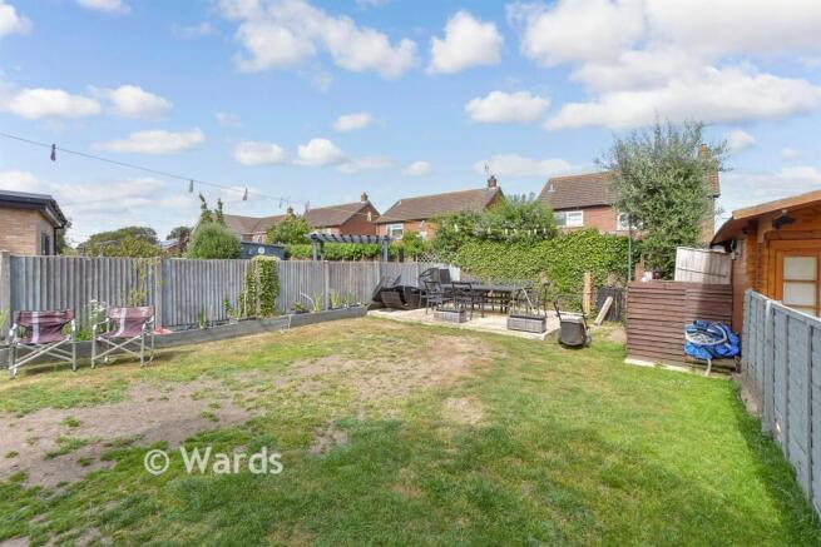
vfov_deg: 77.4
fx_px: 342
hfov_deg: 100.4
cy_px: 274
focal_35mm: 15
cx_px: 410
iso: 160
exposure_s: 1/125
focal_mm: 10
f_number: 8
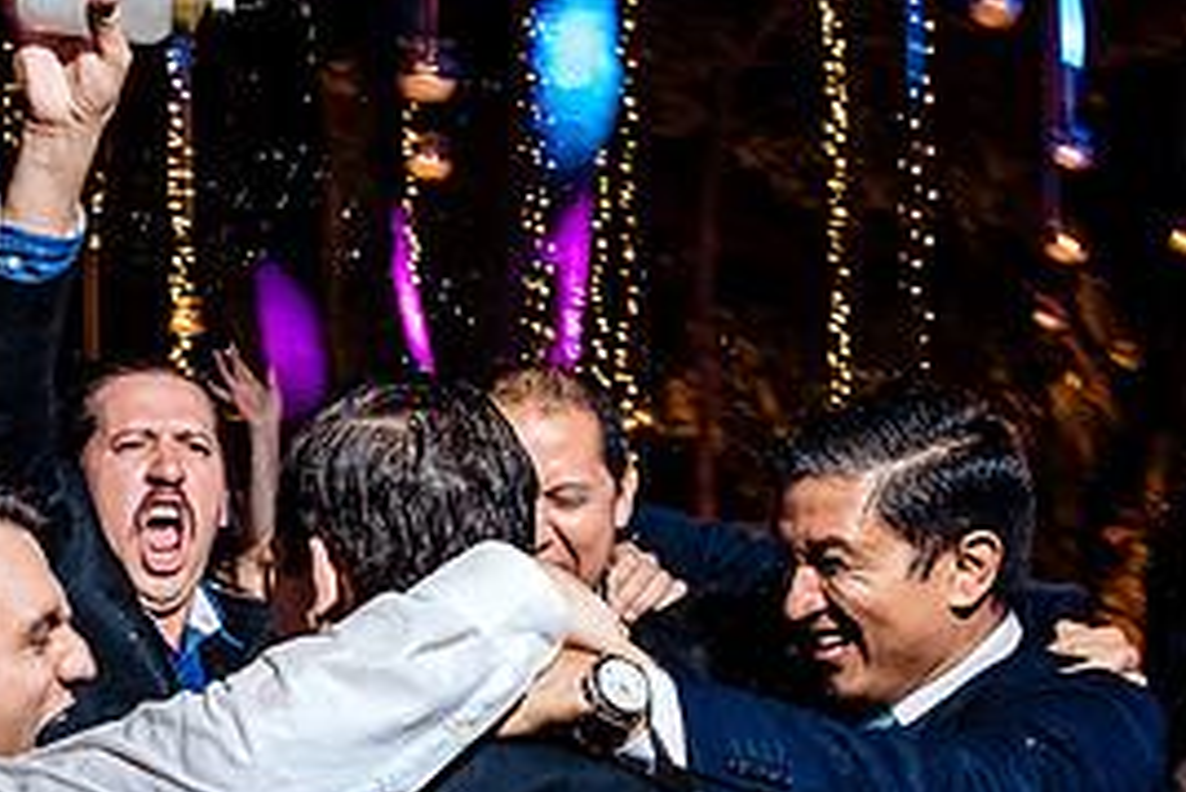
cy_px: 613
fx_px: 2011
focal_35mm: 61
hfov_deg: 32.3
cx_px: 310
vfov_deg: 22.0
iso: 2000
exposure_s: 1/60
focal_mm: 24
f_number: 7.1
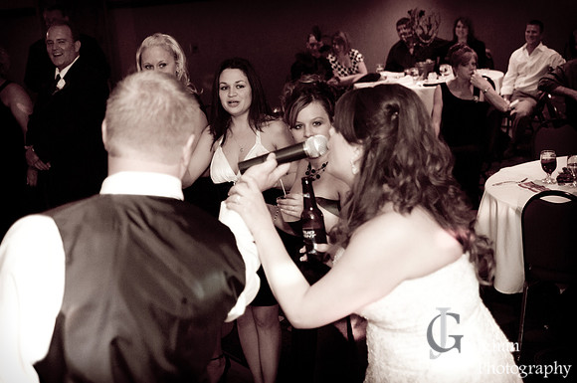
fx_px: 960
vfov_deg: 22.6
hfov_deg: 33.4
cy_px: 192
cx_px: 288
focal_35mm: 60
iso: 1600
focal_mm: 40
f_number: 2.8
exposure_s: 1/60
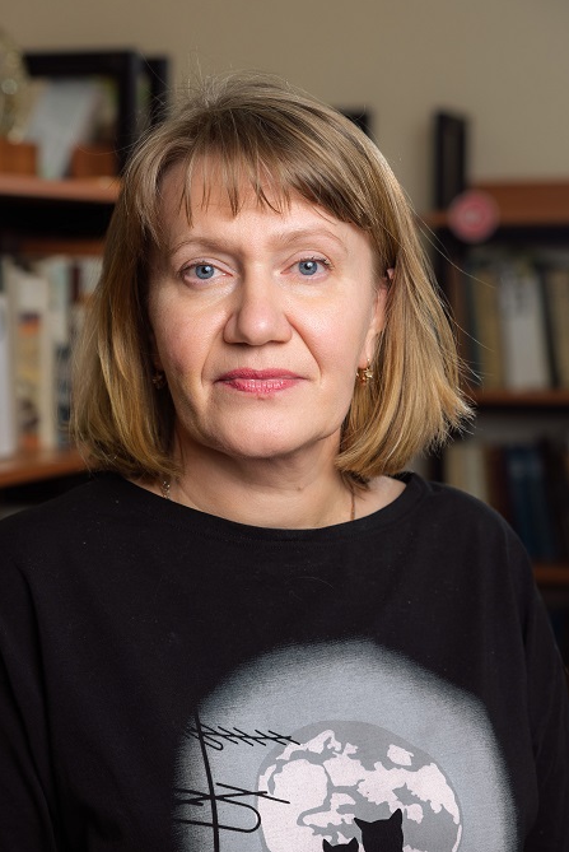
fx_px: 2225
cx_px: 237
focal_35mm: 94
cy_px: 503
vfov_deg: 21.6
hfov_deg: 14.6
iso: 100
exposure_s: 1/200
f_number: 3.5
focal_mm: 70
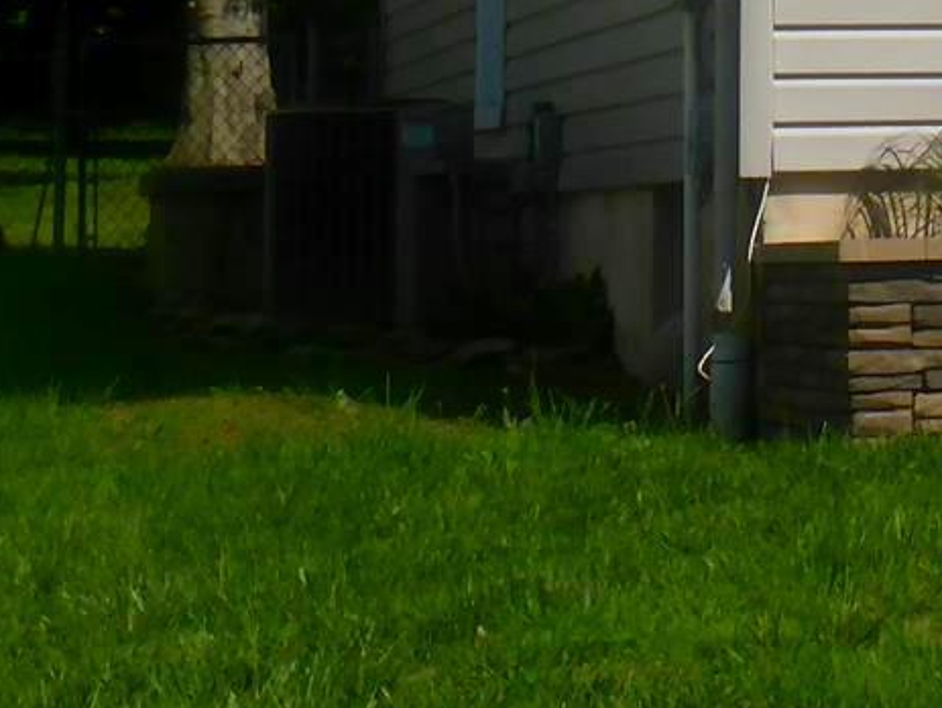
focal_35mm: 190
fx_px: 5174
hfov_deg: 9.7
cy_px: -460
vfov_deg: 7.6
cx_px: 1874
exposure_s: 1/1300
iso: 100
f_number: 4.2
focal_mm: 7.4
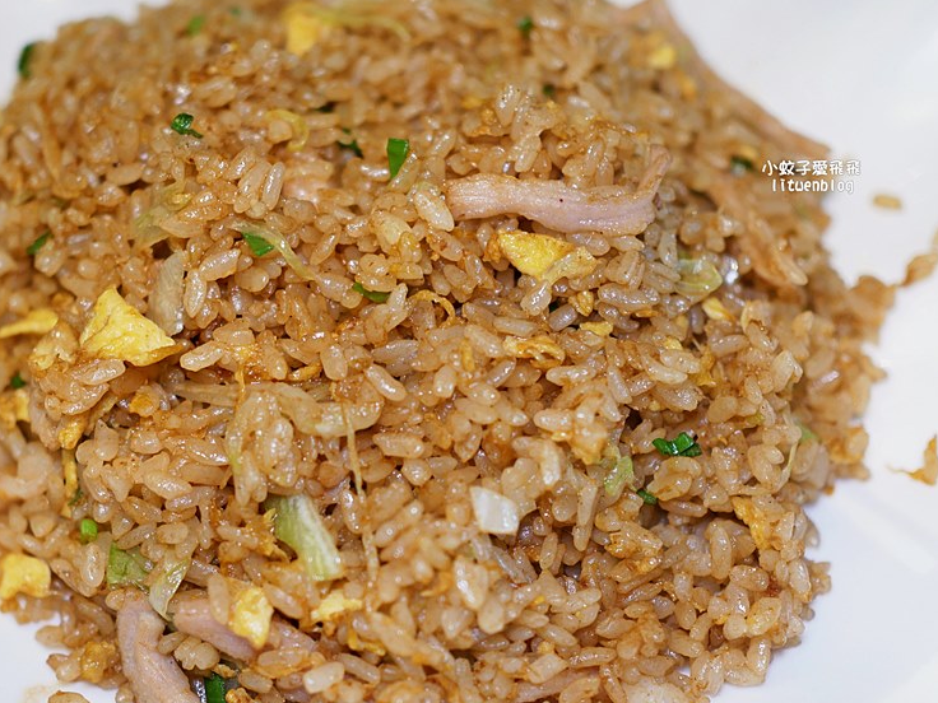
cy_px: 366
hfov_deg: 28.4
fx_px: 1843
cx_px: 348
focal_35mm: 68
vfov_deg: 21.6
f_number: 1.8
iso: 200
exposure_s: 1/80
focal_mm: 25
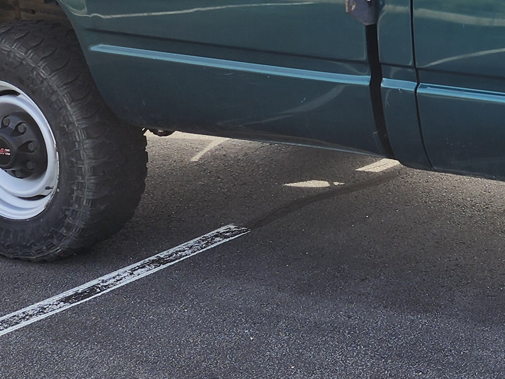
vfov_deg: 17.4
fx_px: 1225
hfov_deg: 20.8
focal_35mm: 84
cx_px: 686
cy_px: 53
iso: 12
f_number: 1.8
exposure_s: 1/428
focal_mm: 6.4
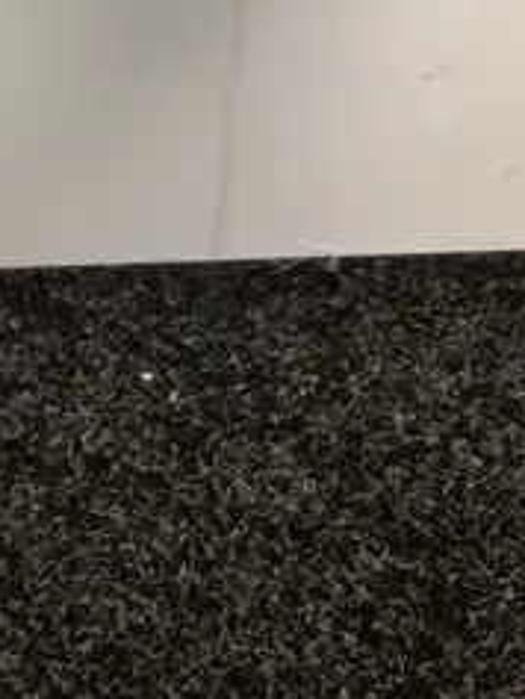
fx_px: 2445
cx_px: -339
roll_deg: +6.3
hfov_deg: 11.6
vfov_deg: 14.1
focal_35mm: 121
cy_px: -619
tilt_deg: -33.3
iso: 100
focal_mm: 3.99
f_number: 1.8
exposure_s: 1/50
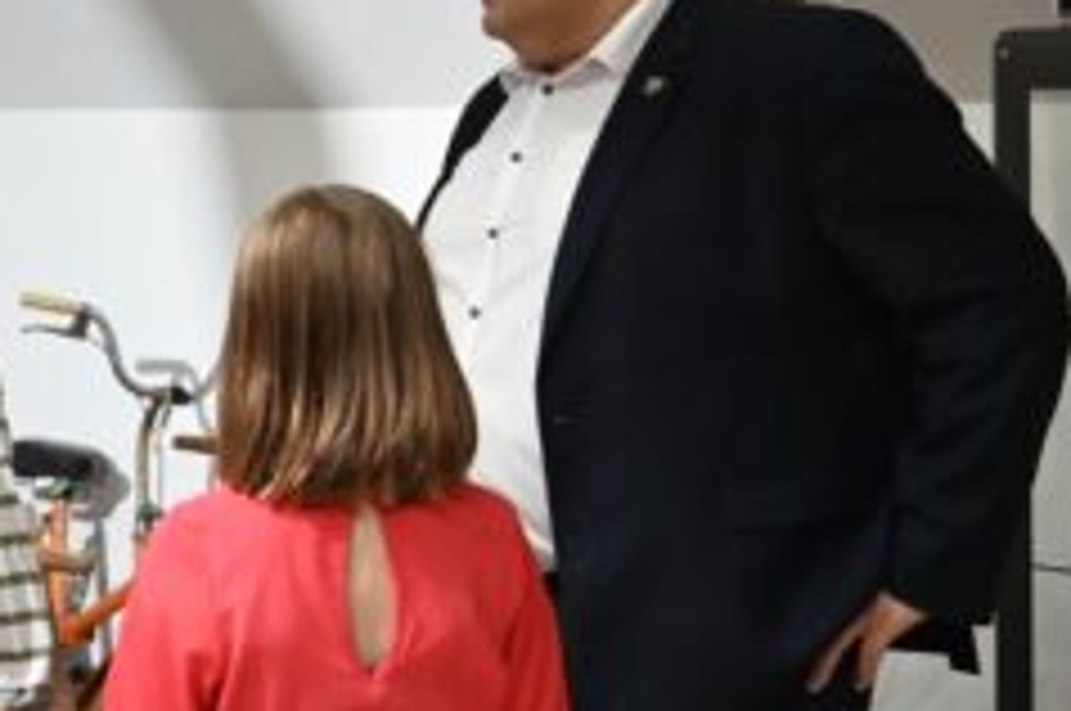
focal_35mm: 106
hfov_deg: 18.6
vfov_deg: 12.9
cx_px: -112
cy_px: 212
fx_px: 3149
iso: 3200
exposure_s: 1/125
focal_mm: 28
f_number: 2.8
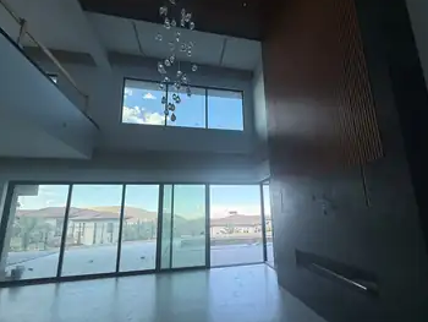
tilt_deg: +11.3
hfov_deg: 94.2
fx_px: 198
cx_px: 235
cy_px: 176
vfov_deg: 78.0
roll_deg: +2.0
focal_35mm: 16
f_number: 2.2
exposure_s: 1/393
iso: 50
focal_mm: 2.22
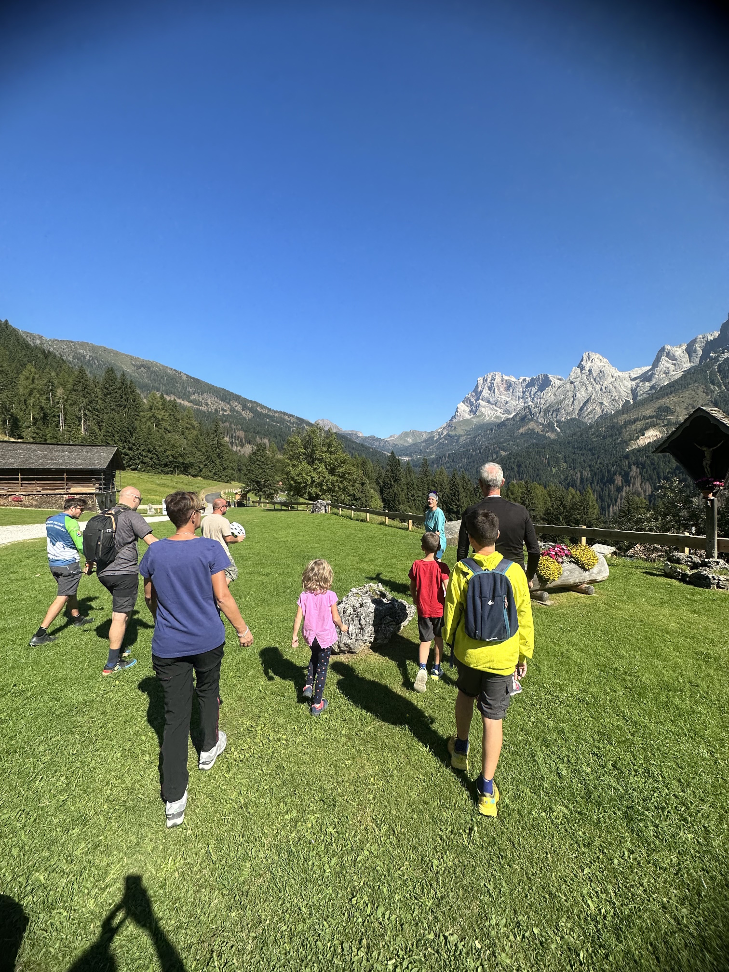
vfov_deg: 102.1
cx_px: 364
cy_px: 486
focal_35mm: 14
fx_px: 393
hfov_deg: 85.7
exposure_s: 1/1435
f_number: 2.2
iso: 50
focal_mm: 2.22
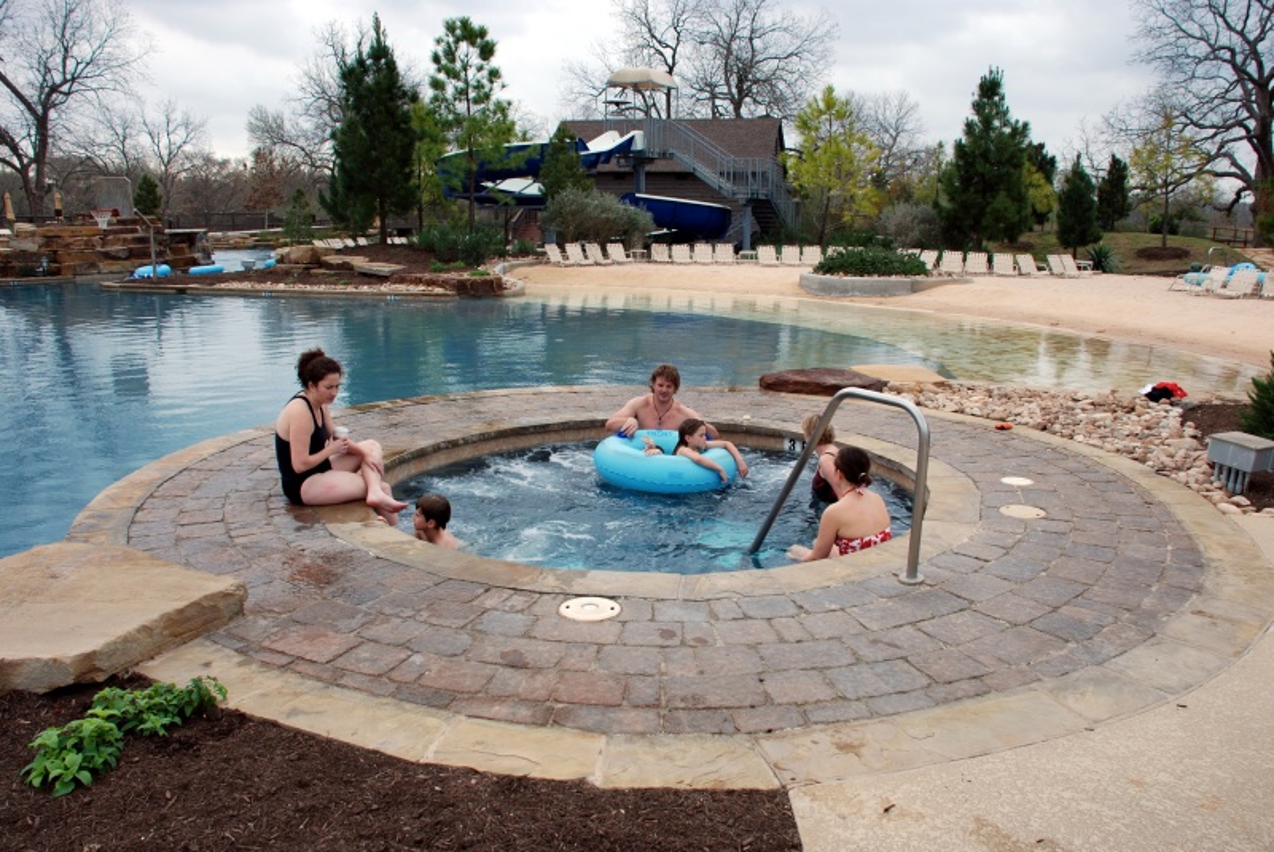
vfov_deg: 48.0
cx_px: 637
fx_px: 956
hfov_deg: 67.3
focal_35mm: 27
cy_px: 426
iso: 100
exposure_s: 1/125
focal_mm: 18
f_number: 5.6
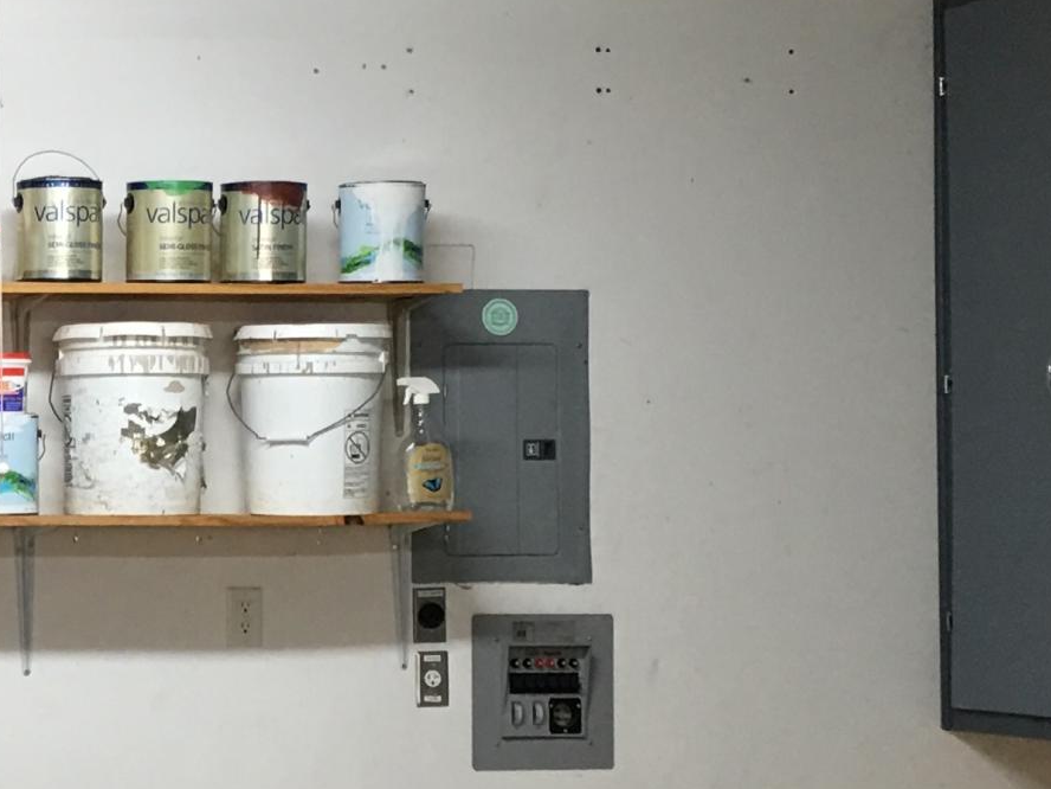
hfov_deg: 18.8
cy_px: 541
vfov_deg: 15.1
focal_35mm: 98
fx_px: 2975
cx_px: -265
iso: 40
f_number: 2.2
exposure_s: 1/15
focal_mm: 4.15
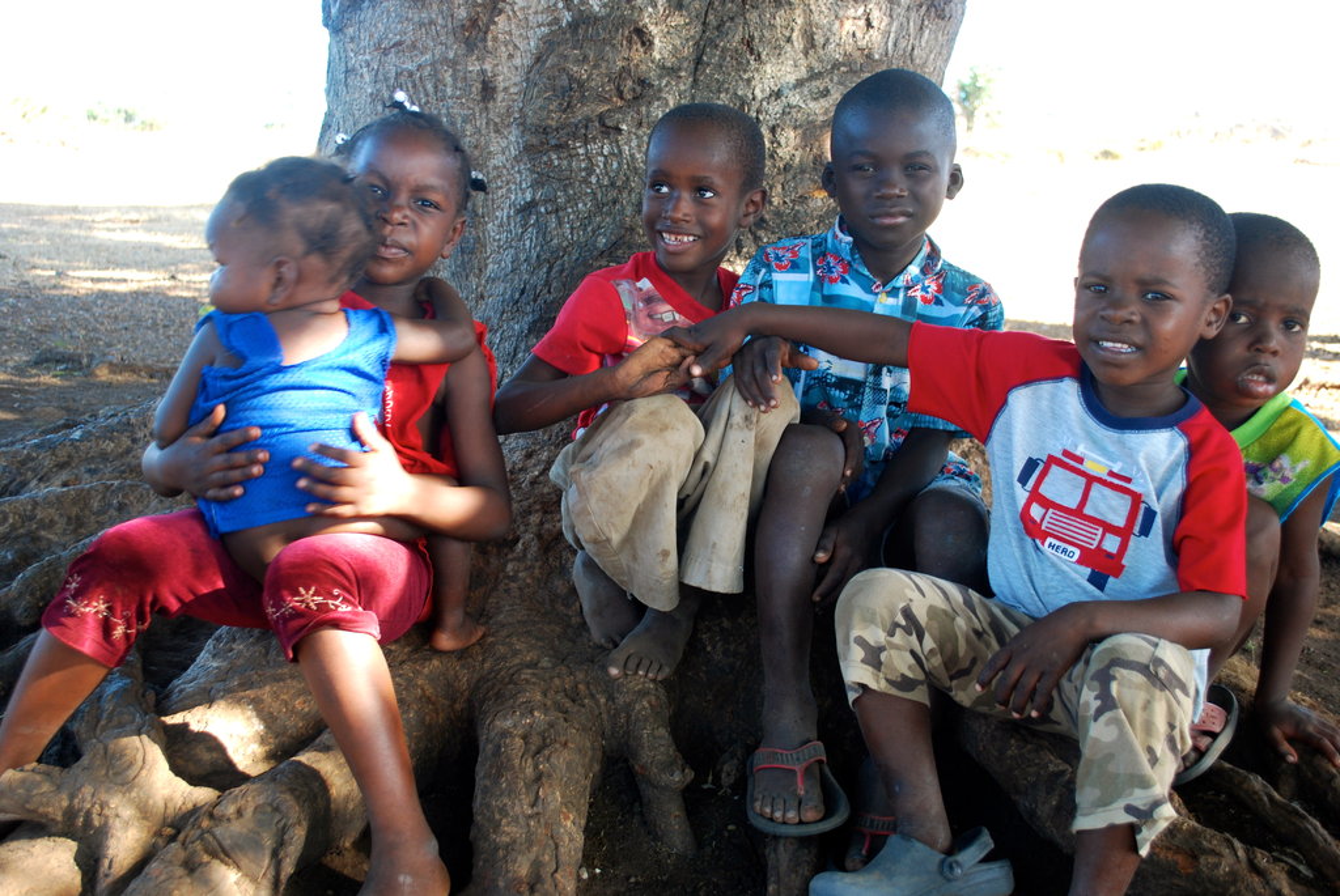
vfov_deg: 34.3
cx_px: 670
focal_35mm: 39
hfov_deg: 49.5
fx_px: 1453
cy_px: 448
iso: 200
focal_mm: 26
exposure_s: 1/80
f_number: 4.5
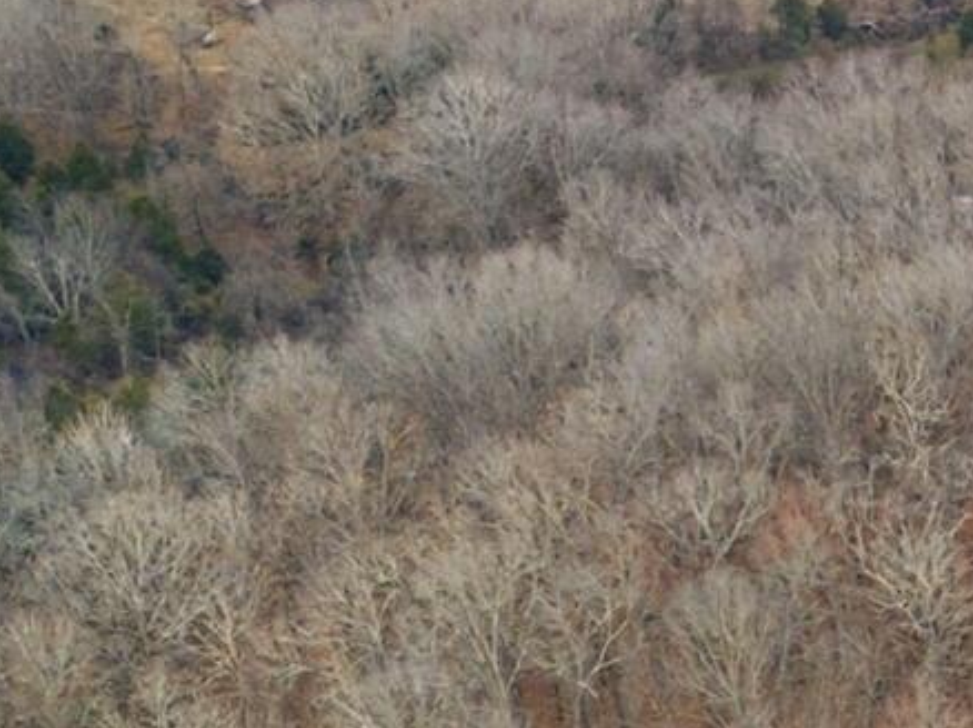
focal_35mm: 137
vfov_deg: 10.2
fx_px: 3849
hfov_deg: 13.3
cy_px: 1322
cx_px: 1626
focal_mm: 6.7
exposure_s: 1/160
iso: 100
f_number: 1.7
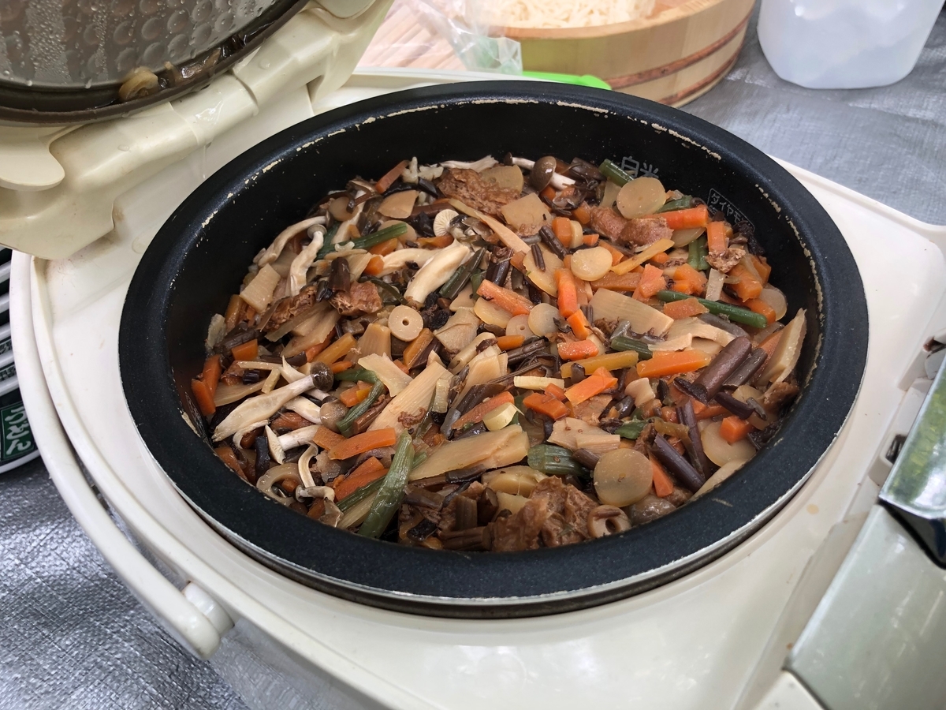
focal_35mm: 28
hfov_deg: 63.4
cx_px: 473
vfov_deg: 49.7
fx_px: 765
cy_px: 355
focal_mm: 4
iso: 32
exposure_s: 1/120
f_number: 1.8
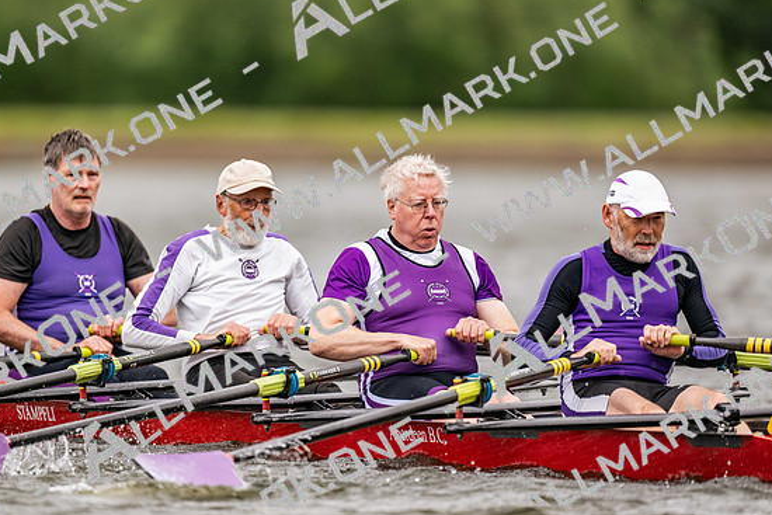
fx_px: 13577
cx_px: 369
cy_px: 266
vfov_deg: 2.2
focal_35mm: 633
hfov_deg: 3.3
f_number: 4
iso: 500
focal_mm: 600
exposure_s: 1/2500
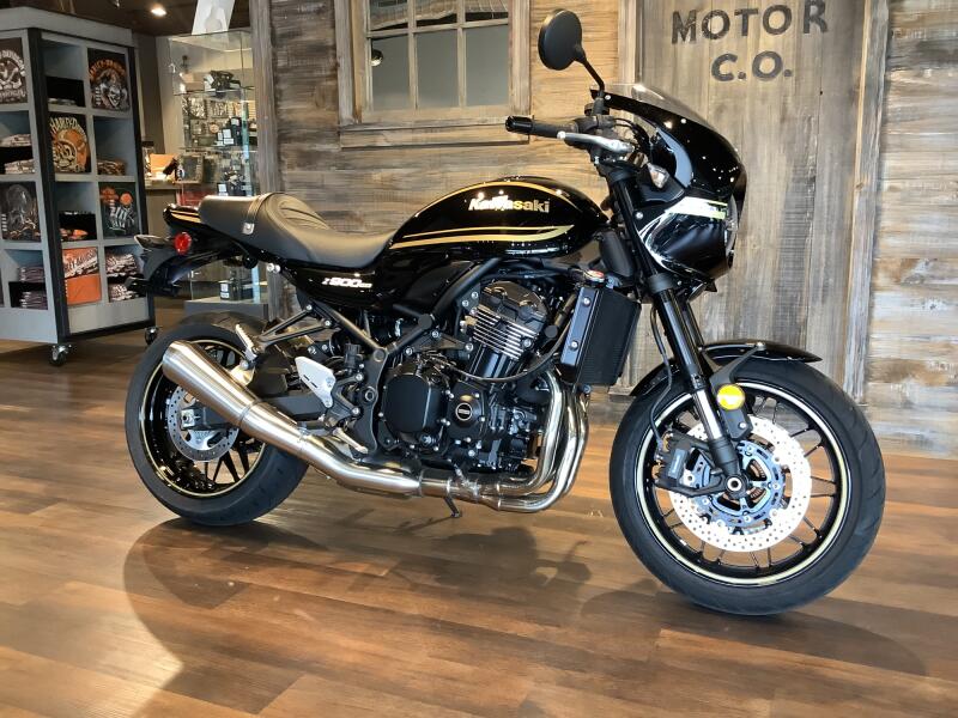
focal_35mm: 31
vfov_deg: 45.4
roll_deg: +1.2
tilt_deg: -13.1
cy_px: 359
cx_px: 479
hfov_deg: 58.4
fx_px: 858
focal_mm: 3.3
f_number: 2.4
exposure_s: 1/33
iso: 250
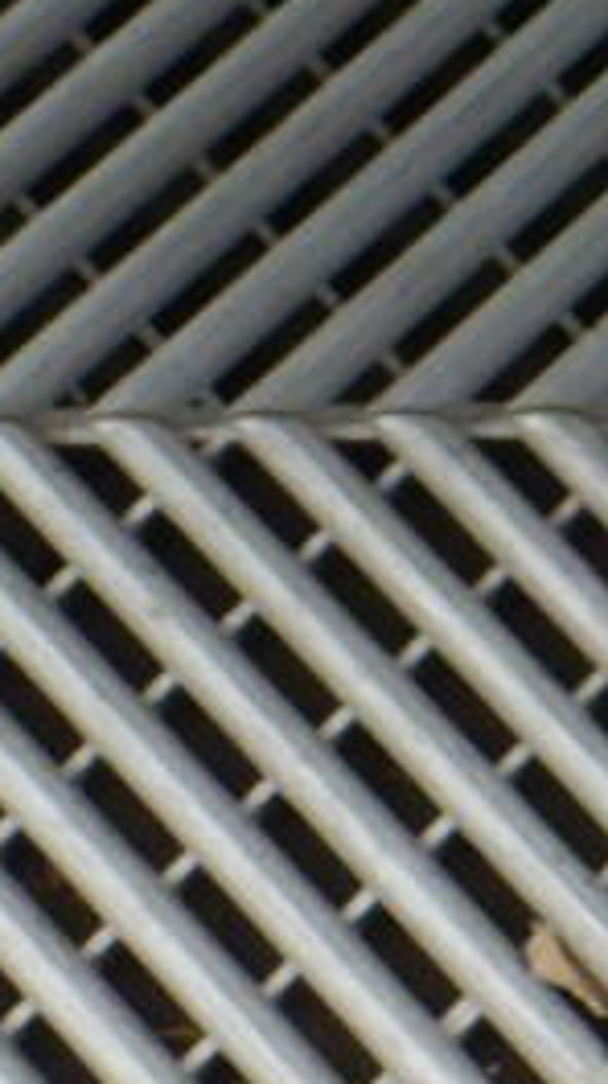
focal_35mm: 205
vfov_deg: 10.2
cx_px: 1664
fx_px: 5891
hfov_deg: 5.6
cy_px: -509
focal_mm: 5.6
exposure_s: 1/30
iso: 400
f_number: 4.2
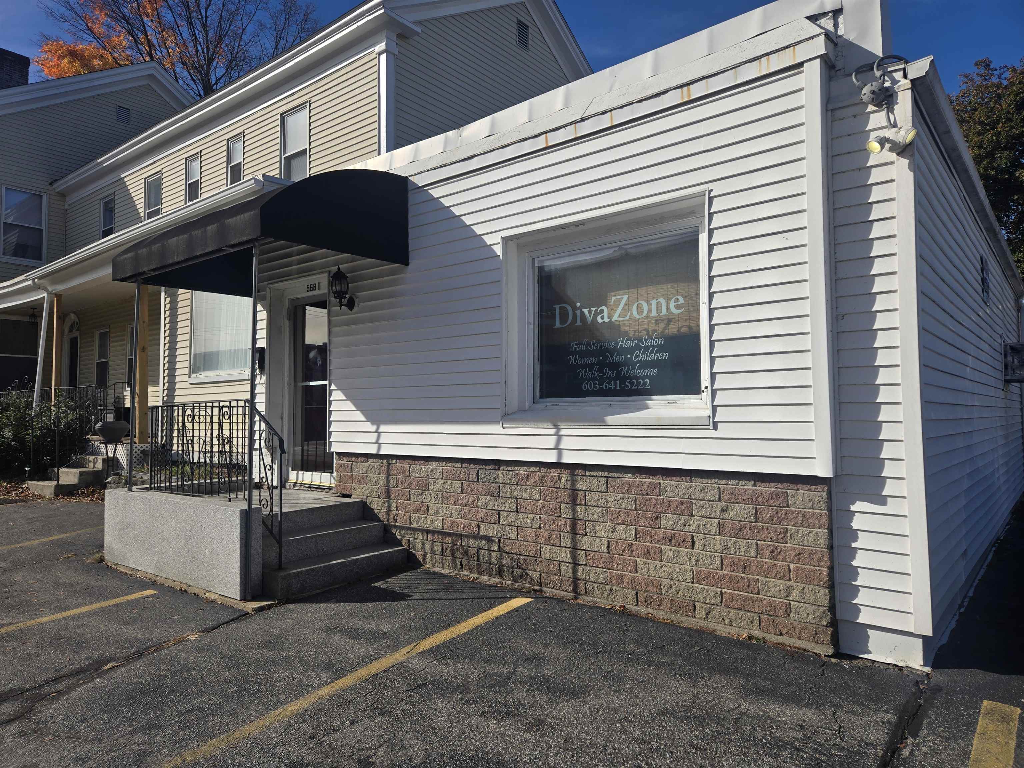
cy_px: 384
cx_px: 512
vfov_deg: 58.9
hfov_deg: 73.9
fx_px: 680
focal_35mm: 23
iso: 25
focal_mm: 5.4
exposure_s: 1/2745
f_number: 1.8
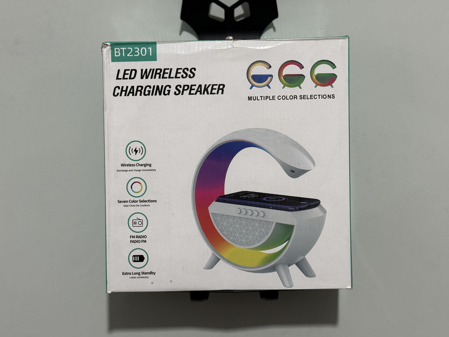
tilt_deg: -0.5
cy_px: 168
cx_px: 224
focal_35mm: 48
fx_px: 623
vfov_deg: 30.3
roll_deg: +0.0
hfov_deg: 39.7
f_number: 1.78
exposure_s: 1/60
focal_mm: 6.76
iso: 125
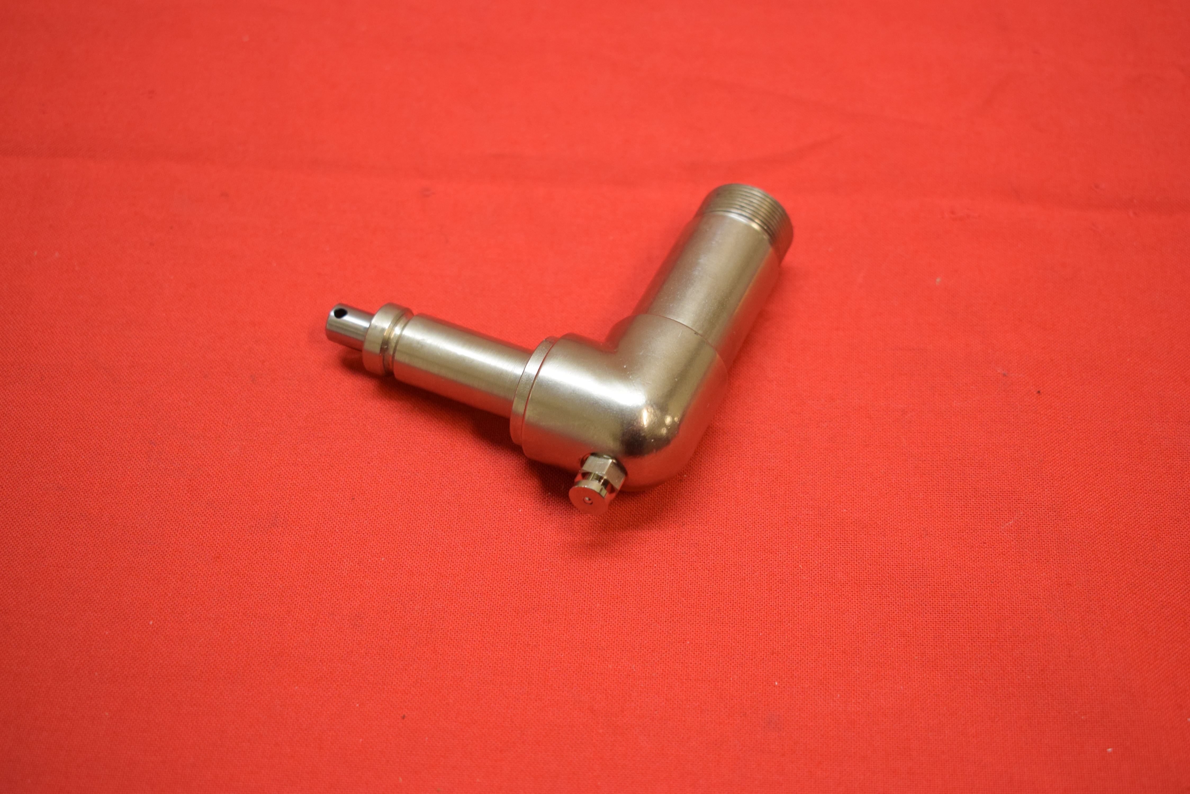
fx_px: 1785
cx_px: 595
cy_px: 397
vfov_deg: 25.1
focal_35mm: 54
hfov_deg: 36.9
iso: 800
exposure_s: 1/60
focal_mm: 36
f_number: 5
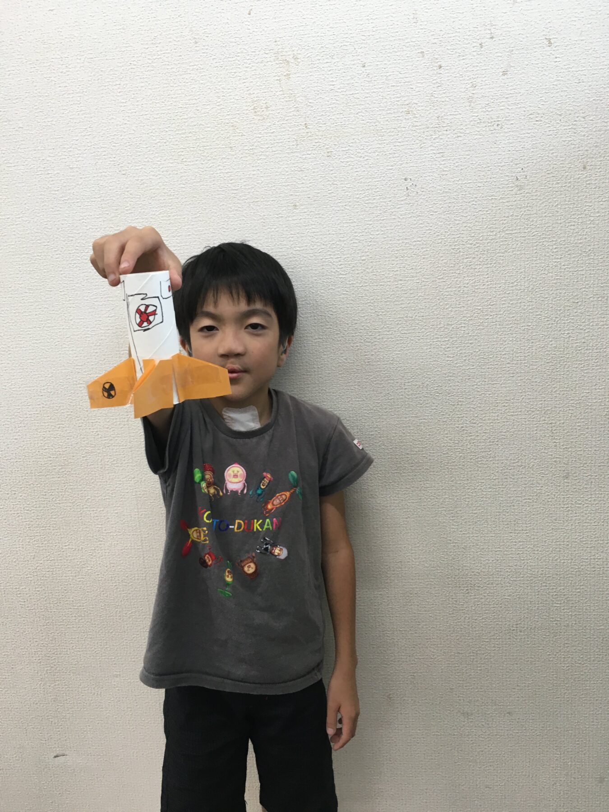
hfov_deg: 48.2
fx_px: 680
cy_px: 406
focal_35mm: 29
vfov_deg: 61.7
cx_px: 304
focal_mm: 4.15
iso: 40
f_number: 2.2
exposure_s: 1/30
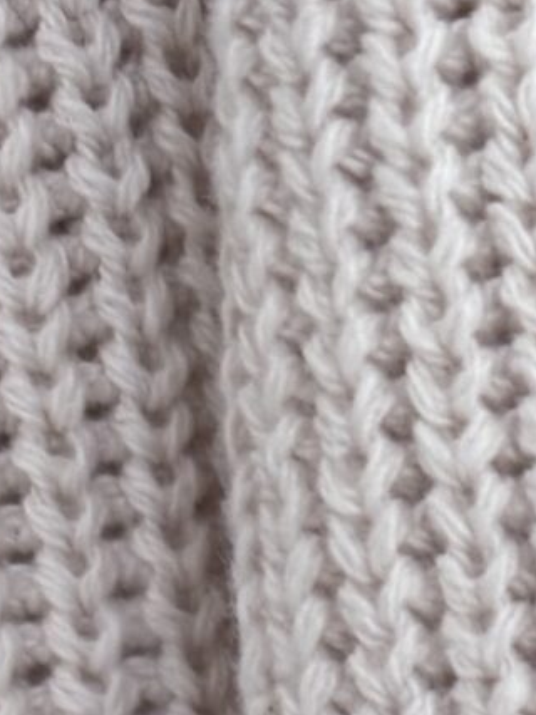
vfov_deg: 10.9
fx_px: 2974
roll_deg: +0.0
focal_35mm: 144
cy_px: 1897
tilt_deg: -12.1
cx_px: 1211
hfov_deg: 9.4
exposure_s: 1/121
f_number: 1.78
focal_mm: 6.76
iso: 125
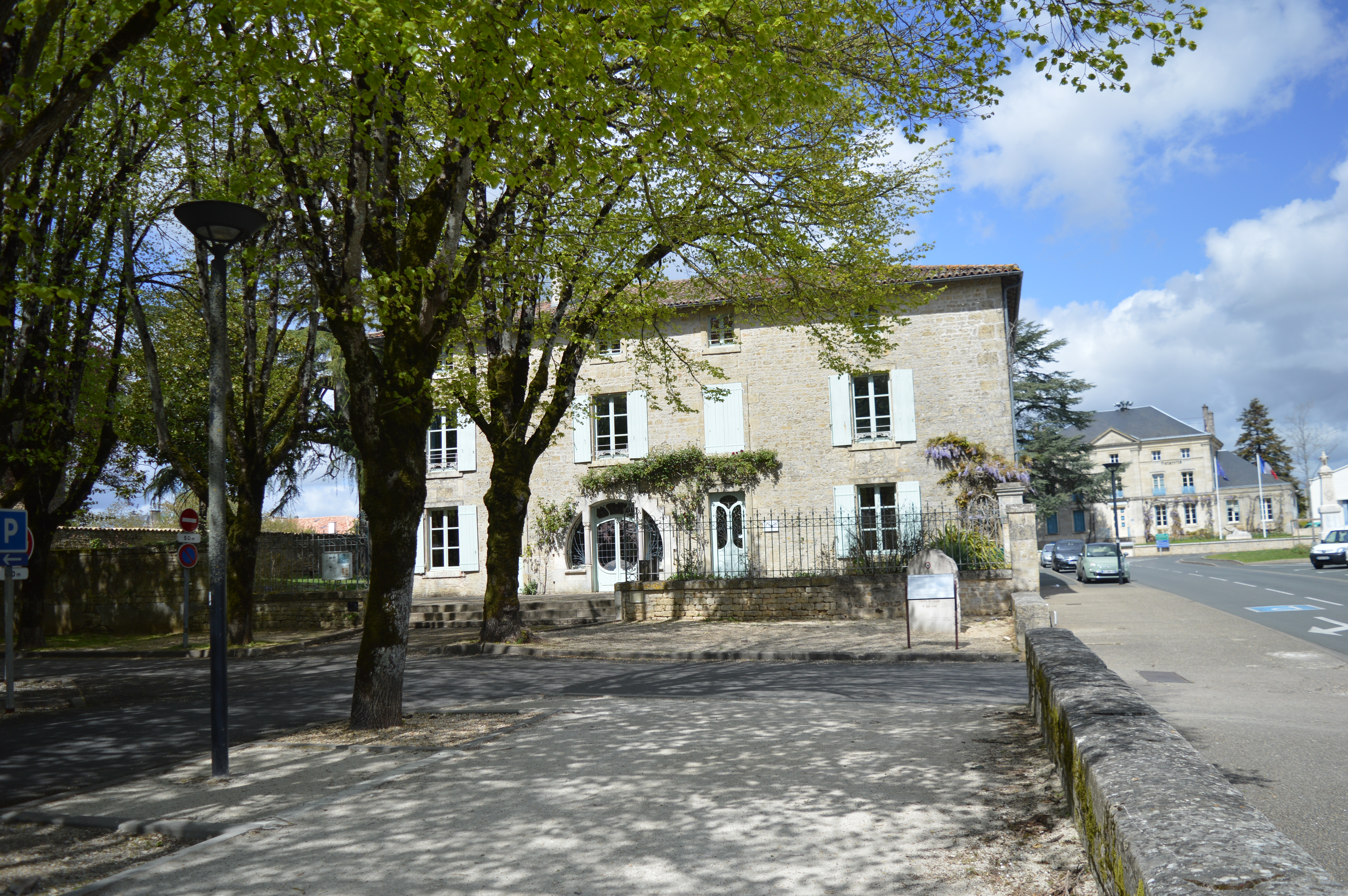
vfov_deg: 43.5
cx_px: 674
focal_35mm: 30
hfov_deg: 62.0
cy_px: 448
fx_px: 1122
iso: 100
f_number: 3.5
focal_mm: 20
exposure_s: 1/1000
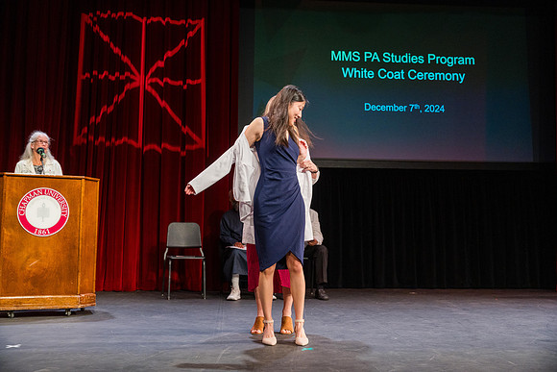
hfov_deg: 49.1
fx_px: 610
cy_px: 186
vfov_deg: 33.9
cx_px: 278
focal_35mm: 39
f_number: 3.5
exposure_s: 1/320
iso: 1250
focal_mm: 39.4
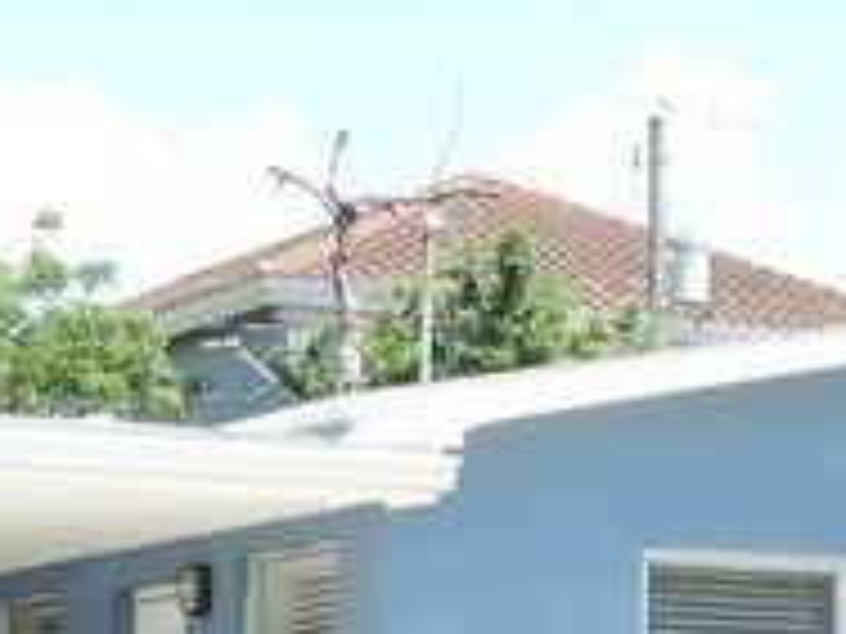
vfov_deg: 11.3
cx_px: 1112
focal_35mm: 131
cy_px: 562
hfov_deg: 14.4
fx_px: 3202
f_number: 3
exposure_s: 1/320
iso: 80
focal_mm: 4.3
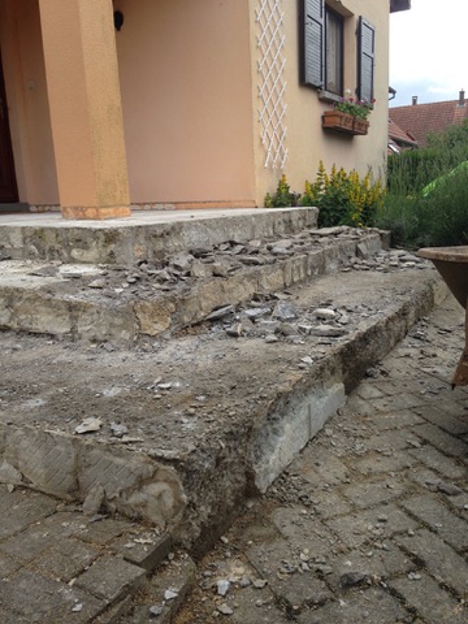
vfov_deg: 55.4
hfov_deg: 42.9
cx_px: 234
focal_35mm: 33
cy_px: 312
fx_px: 595
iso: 50
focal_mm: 4.12
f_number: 2.4
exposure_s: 1/616
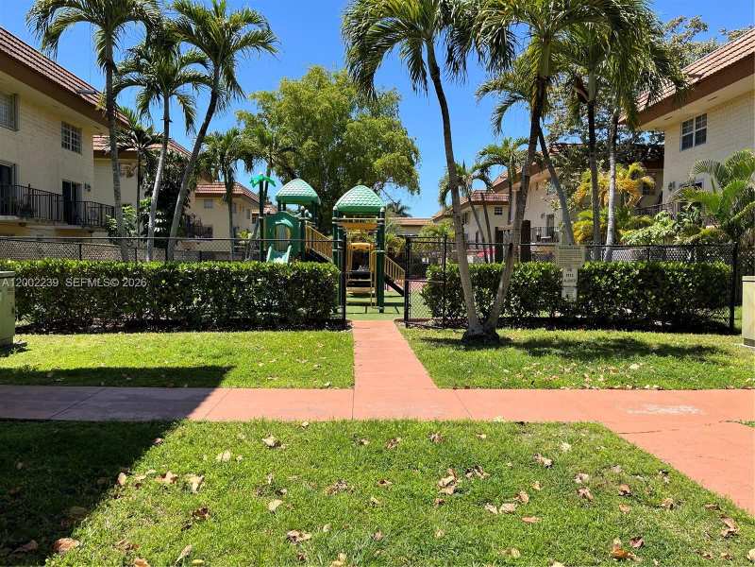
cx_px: 378
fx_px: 567
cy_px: 284
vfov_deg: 53.1
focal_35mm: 26
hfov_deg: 67.3
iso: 50
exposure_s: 1/2101
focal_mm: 5.1
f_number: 1.6
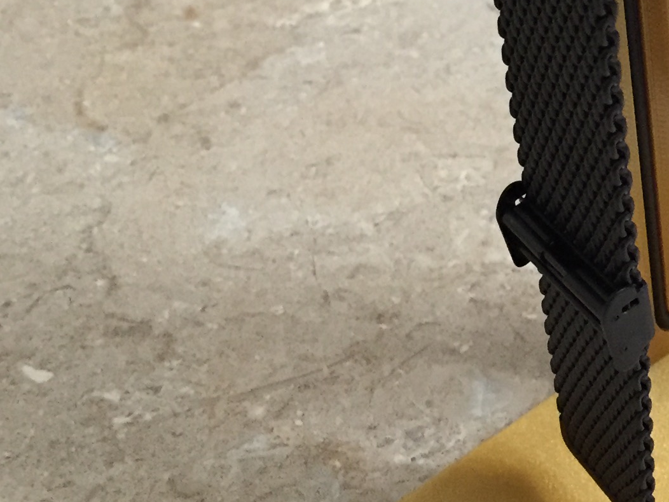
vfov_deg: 16.3
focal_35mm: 90
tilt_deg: -43.7
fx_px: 1739
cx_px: 712
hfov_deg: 20.8
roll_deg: +2.7
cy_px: 87
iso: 250
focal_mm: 4.15
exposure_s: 1/24
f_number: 2.2
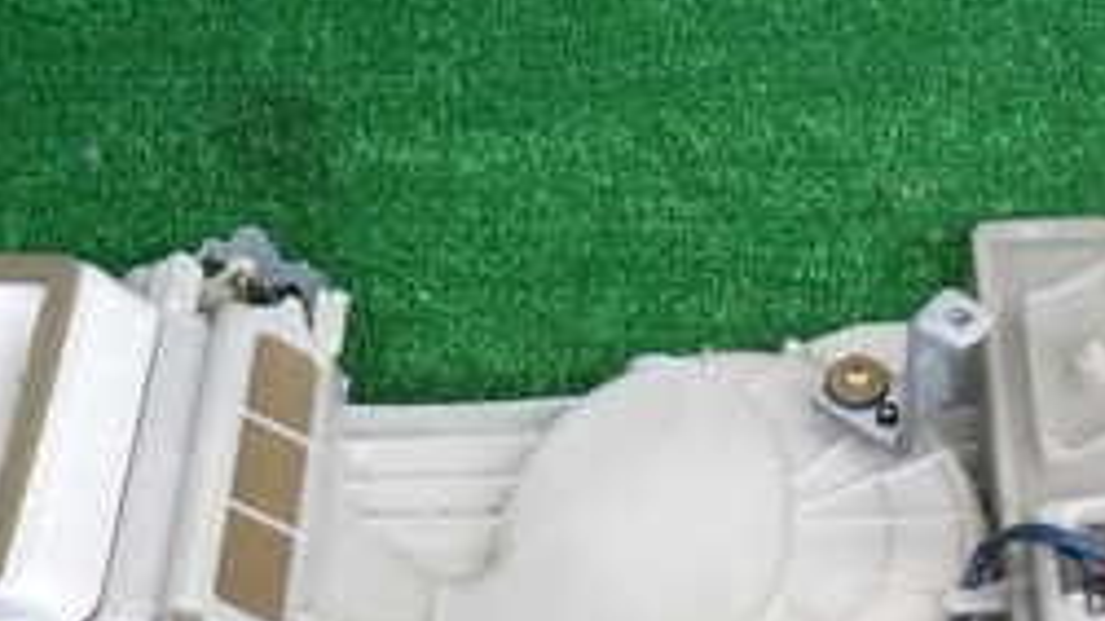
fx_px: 2285
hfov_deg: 27.2
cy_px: 352
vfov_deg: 15.5
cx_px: 572
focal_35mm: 78
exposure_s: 1/60
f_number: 2.3
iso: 200
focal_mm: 5.4
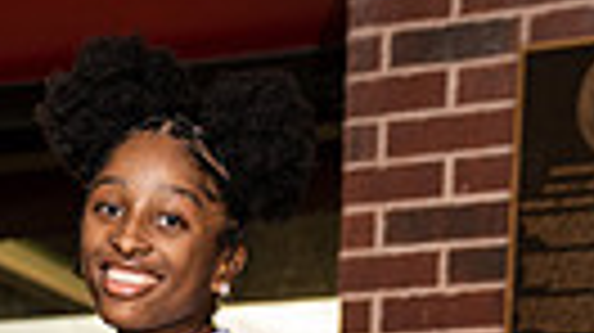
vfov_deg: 7.5
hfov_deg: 14.7
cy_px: 940
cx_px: 202
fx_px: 2298
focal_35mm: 146
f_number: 3.2
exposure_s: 1/250
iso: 320
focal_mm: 41
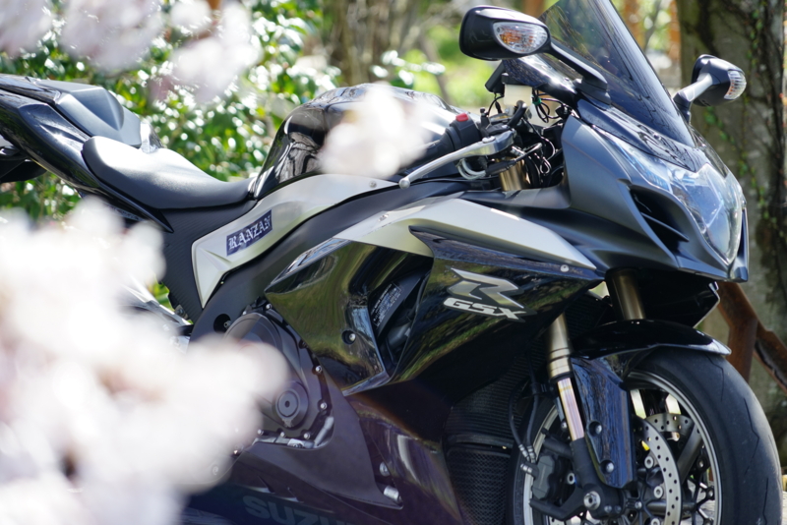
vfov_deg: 6.4
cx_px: 394
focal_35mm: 216
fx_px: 4723
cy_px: 262
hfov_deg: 9.5
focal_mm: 216
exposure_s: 1/250
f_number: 6.3
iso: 250
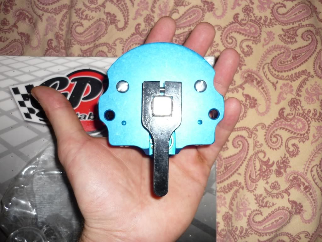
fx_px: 307
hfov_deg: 55.3
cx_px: 161
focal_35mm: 33
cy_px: 121
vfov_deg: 43.0
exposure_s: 1/30
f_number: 2.8
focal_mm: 5.5
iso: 100
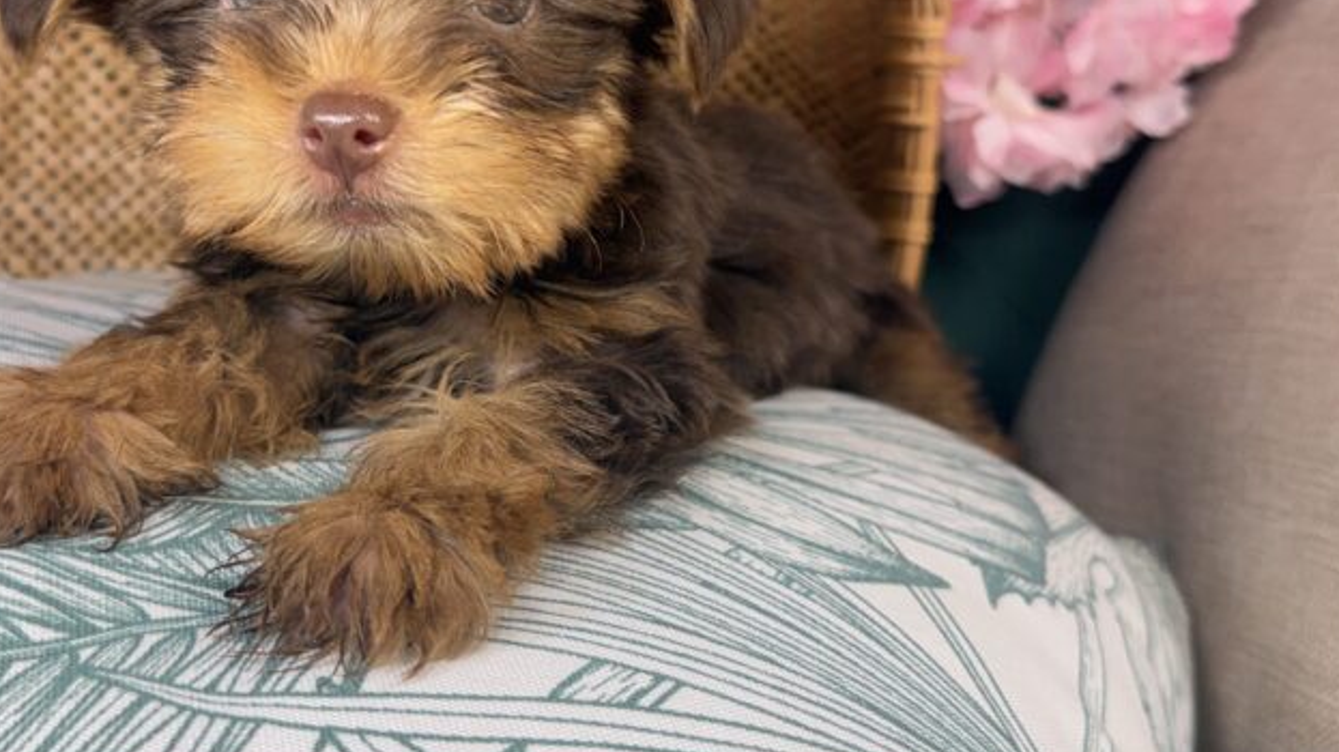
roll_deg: +1.3
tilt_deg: -5.3
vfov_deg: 27.5
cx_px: 539
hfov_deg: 47.1
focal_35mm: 43
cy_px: 228
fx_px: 1526
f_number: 1.78
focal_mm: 6.76
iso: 64
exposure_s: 1/120
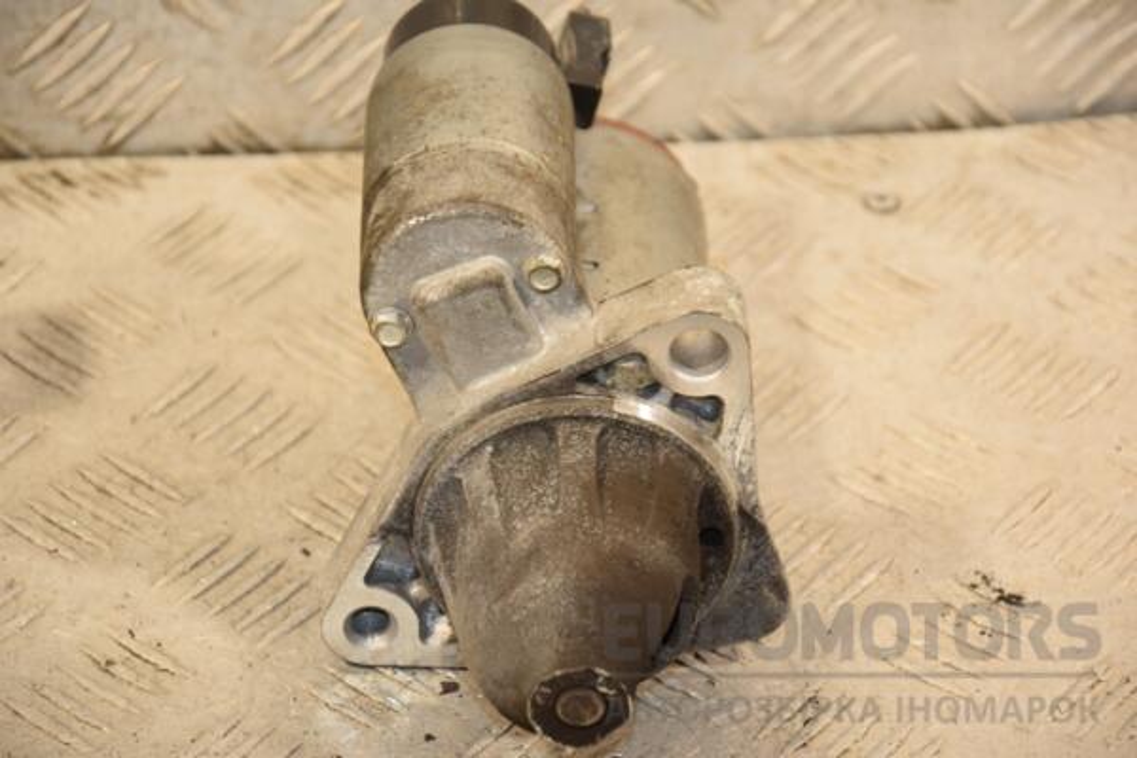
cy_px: 379
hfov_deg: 13.0
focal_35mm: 158
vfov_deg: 8.7
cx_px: 568
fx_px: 4974
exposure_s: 1/160
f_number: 5.6
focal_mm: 105
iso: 800
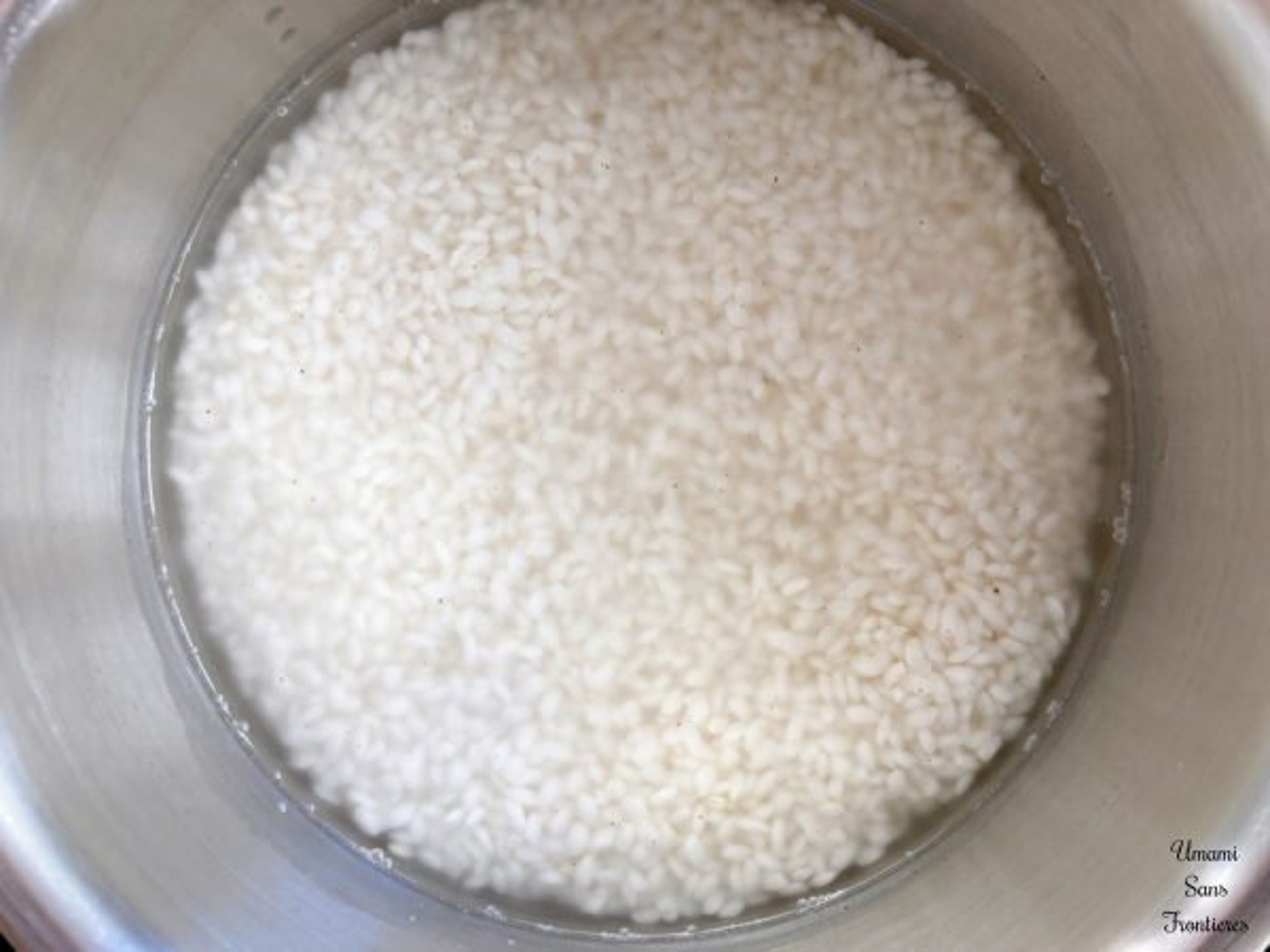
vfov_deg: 49.7
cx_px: 635
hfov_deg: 63.4
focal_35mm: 28
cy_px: 476
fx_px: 1027
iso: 50
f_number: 1.8
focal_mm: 3.99
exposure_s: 1/100
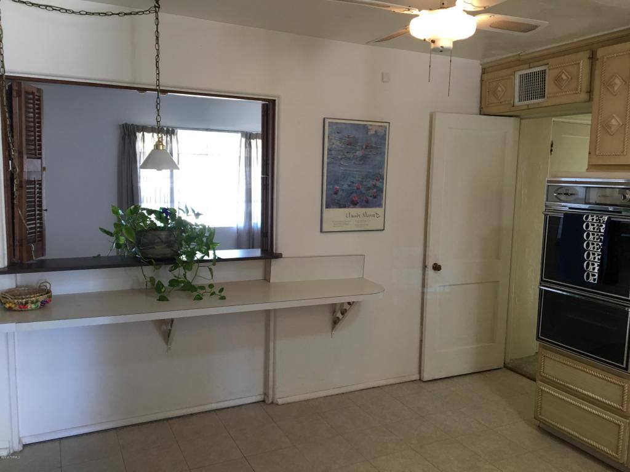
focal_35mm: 29
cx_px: 315
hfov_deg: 61.7
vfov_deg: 48.2
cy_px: 236
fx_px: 528
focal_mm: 4.15
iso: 100
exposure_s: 1/30
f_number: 2.2
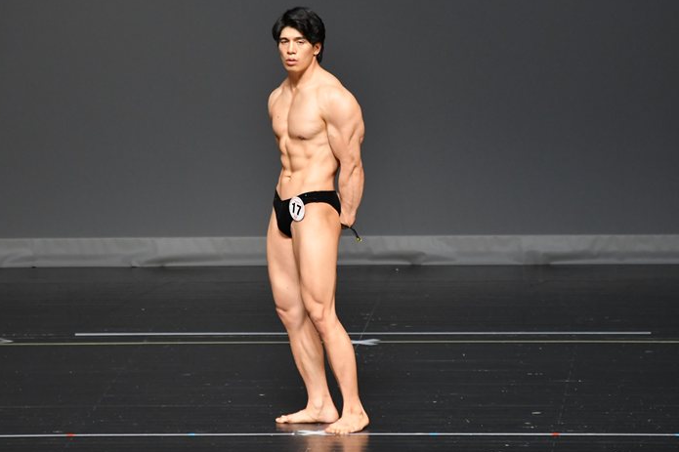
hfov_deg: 5.9
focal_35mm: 351
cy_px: 216
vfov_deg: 3.9
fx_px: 6618
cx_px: 323
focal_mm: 210
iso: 2500
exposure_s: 1/400
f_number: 5.6
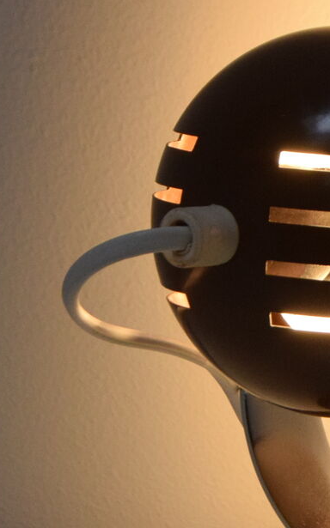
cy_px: 319
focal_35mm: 209
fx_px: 3010
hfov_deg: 6.2
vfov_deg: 10.0
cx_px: 435
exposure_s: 1/250
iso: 1600
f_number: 8
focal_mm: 42
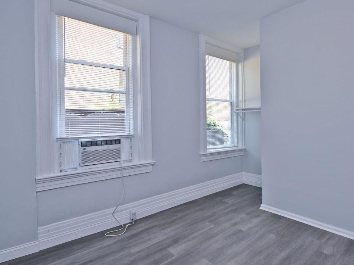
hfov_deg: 78.1
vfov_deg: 63.3
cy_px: 119
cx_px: 211
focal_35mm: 21
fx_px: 215
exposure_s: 1/100
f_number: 5
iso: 200
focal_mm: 14
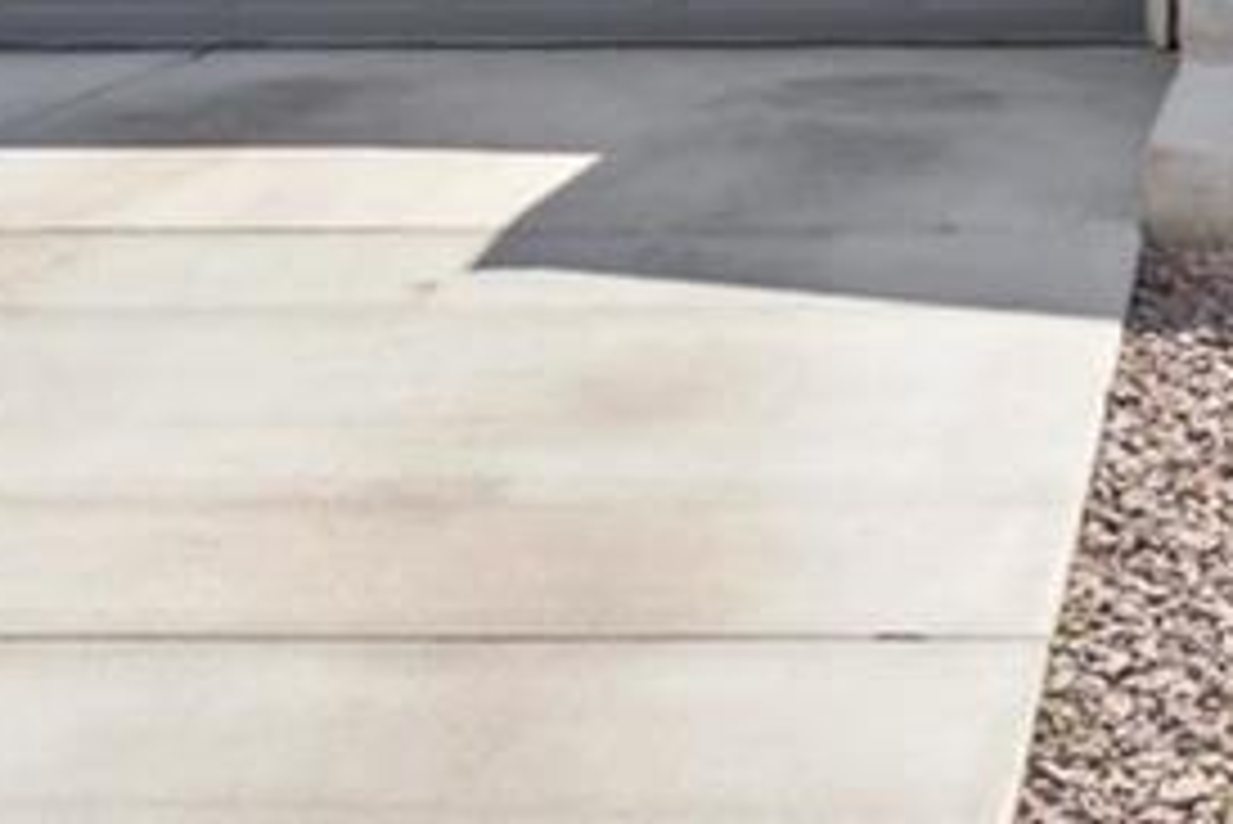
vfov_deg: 10.7
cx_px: 1310
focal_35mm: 124
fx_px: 4249
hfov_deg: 16.1
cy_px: -383
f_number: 11
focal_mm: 21
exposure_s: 1/60
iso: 100
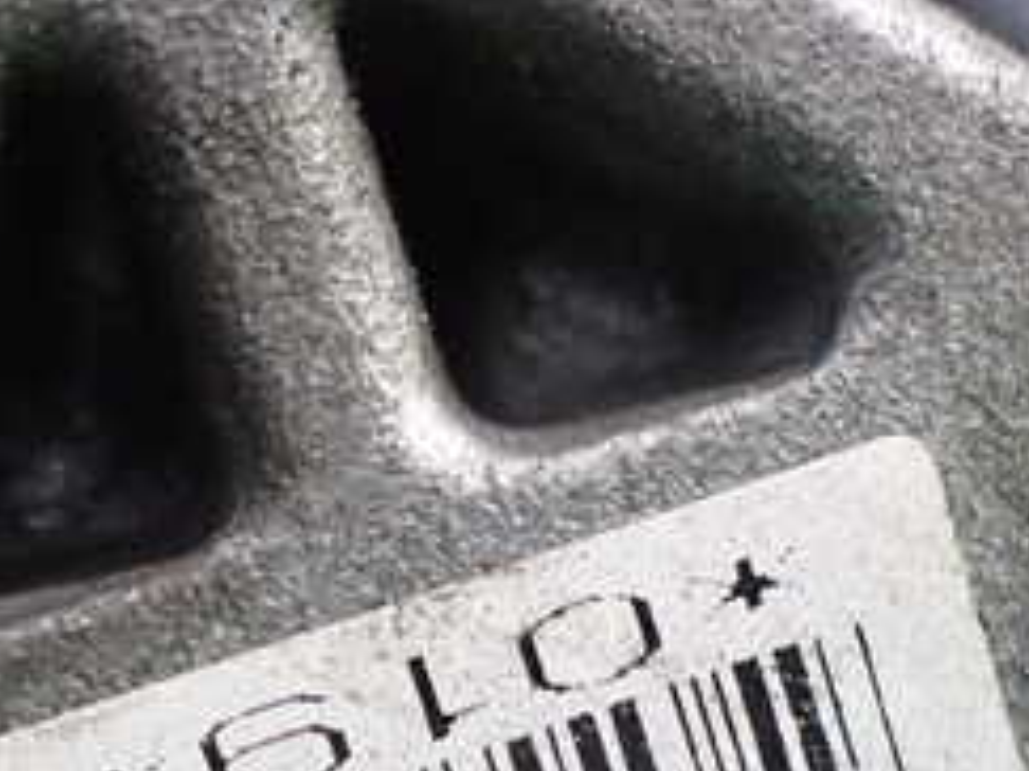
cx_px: 589
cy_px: 813
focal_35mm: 74
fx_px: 2199
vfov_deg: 19.2
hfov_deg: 26.3
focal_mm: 5.4
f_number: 2.3
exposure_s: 1/40
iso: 800
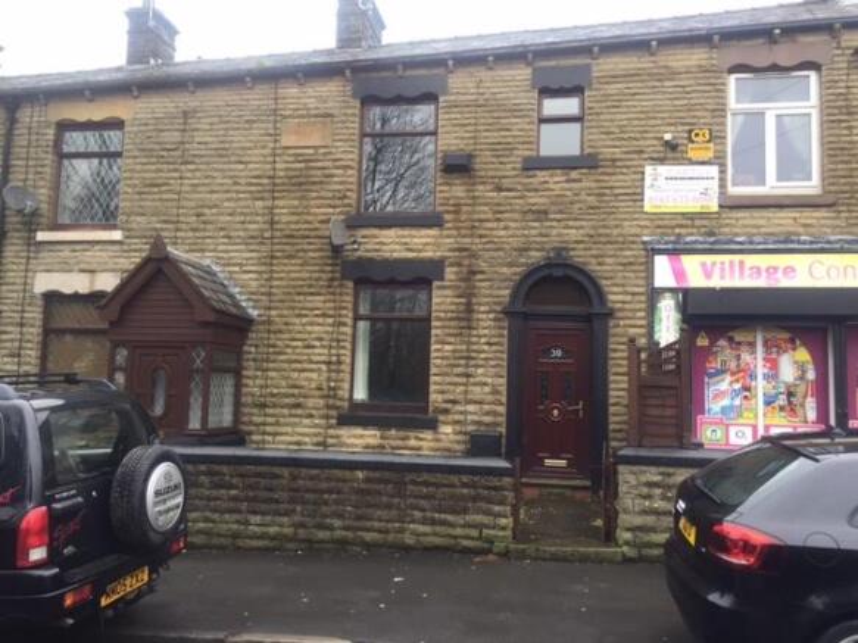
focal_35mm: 29
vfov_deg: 48.2
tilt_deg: +5.6
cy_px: 322
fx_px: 719
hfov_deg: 61.7
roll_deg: -2.0
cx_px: 429
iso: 40
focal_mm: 4.15
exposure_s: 1/100
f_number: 2.2
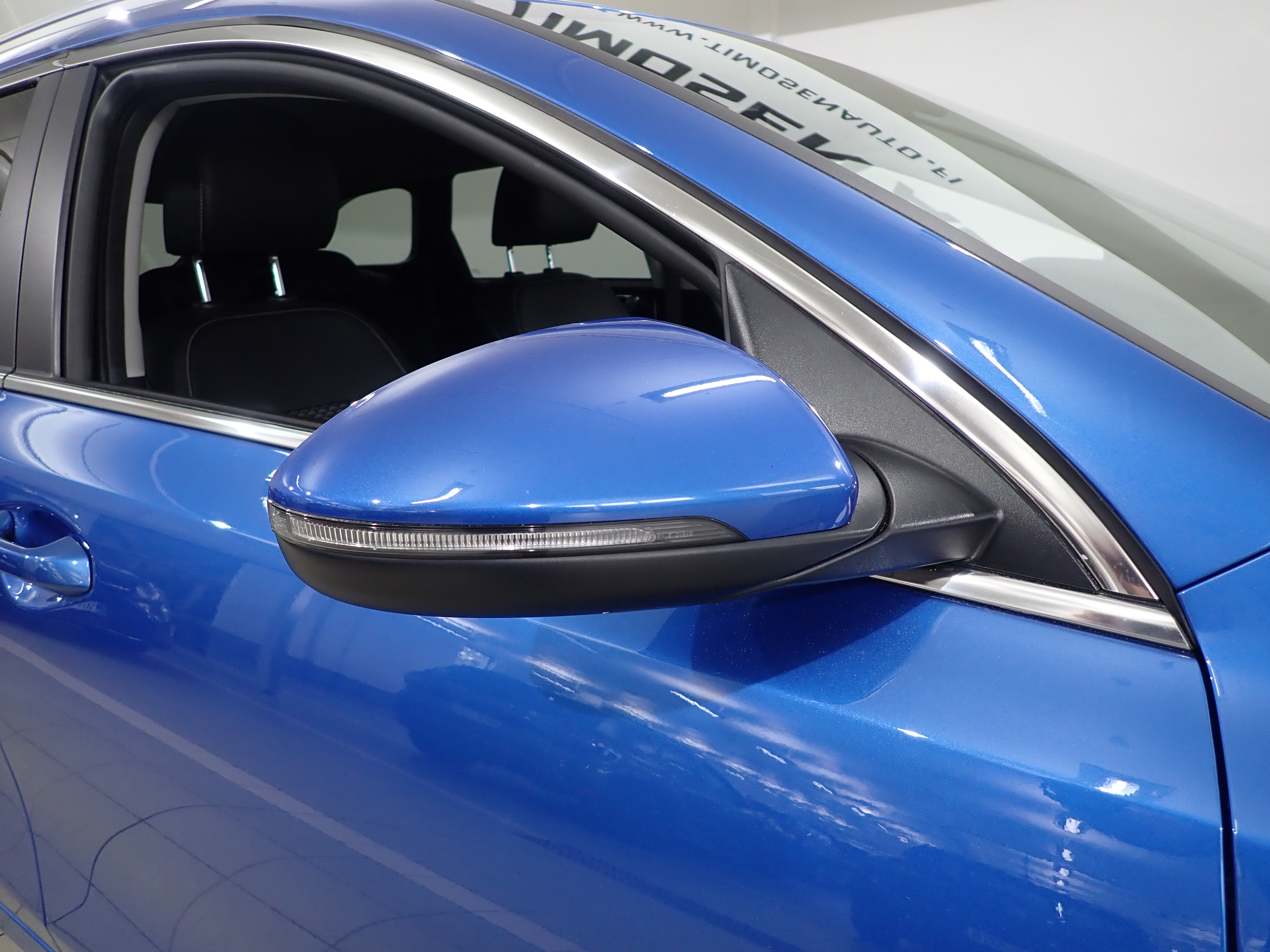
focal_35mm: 25
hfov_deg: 69.4
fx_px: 917
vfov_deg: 54.9
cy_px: 476
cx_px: 635
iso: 200
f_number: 2
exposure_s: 1/60
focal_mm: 4.5
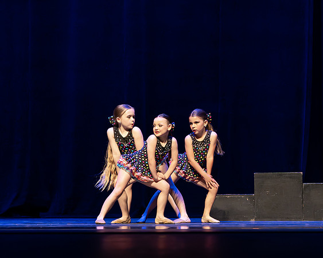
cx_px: 135
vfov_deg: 9.7
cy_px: 107
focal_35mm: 159
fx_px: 1518
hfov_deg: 12.1
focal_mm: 80
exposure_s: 1/640
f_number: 2.8
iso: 3200
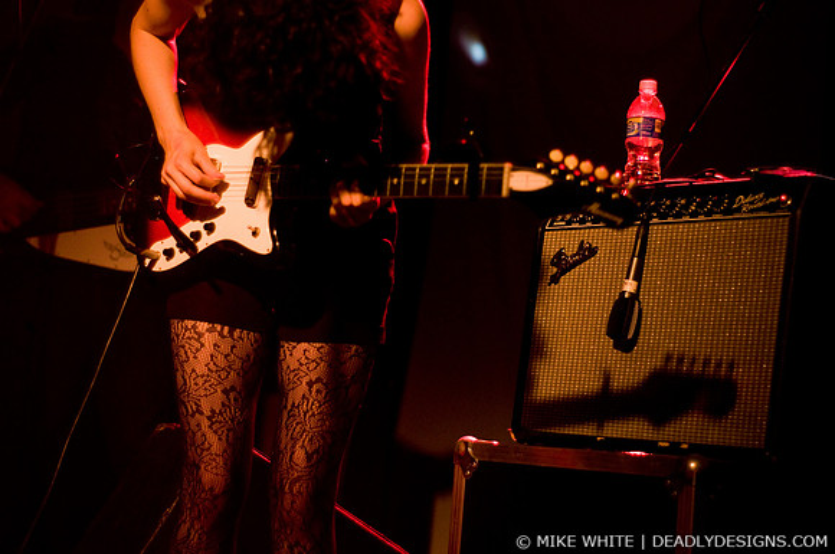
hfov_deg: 27.0
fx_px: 1737
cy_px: 277
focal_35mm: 75
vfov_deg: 18.1
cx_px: 418
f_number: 1.8
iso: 800
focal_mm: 50
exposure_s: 1/160
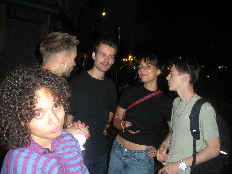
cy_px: 87
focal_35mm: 36
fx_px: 241
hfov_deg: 51.4
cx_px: 116
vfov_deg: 39.7
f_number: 3.5
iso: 275
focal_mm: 6.3
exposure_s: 1/60
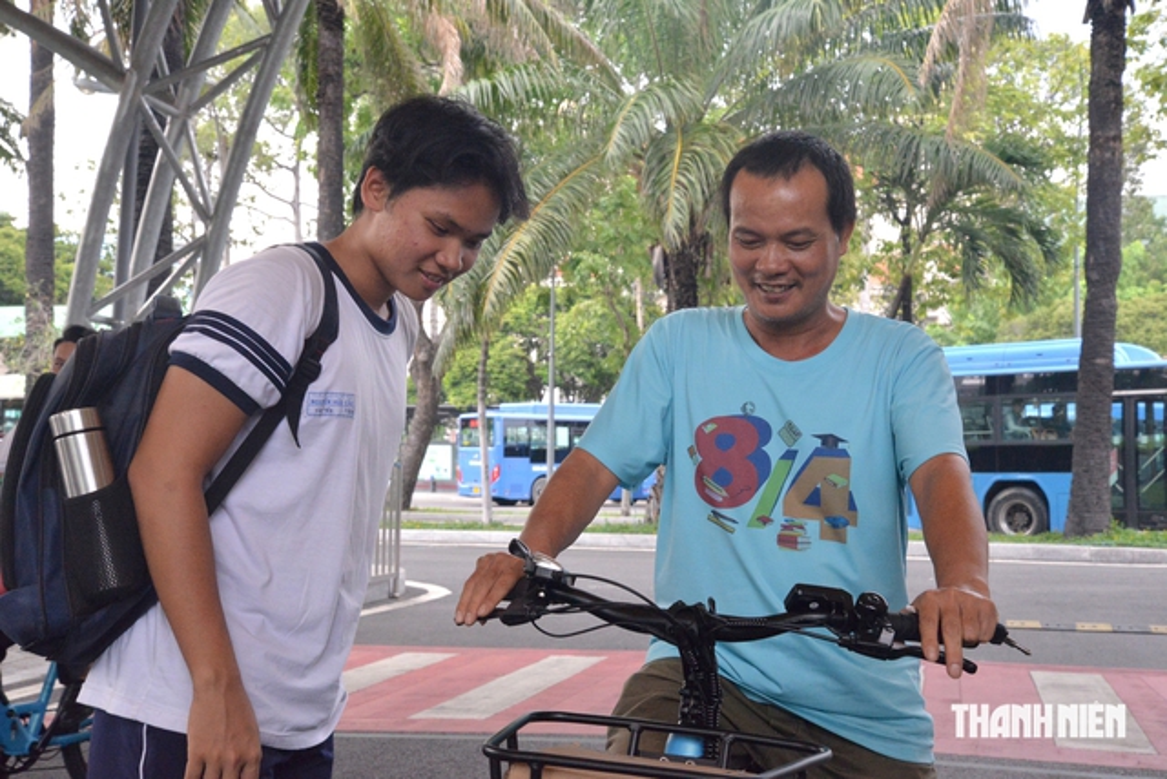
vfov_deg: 26.0
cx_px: 584
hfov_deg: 38.2
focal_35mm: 52
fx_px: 1686
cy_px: 390
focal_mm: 52
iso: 5000
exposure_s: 1/320
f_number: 10
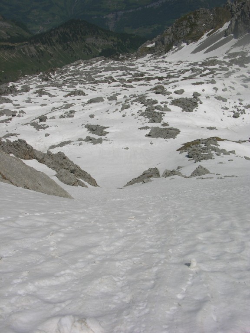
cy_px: 166
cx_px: 125
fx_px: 337
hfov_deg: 40.7
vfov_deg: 52.6
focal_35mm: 35
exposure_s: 1/515
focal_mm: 8.9
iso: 50
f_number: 8
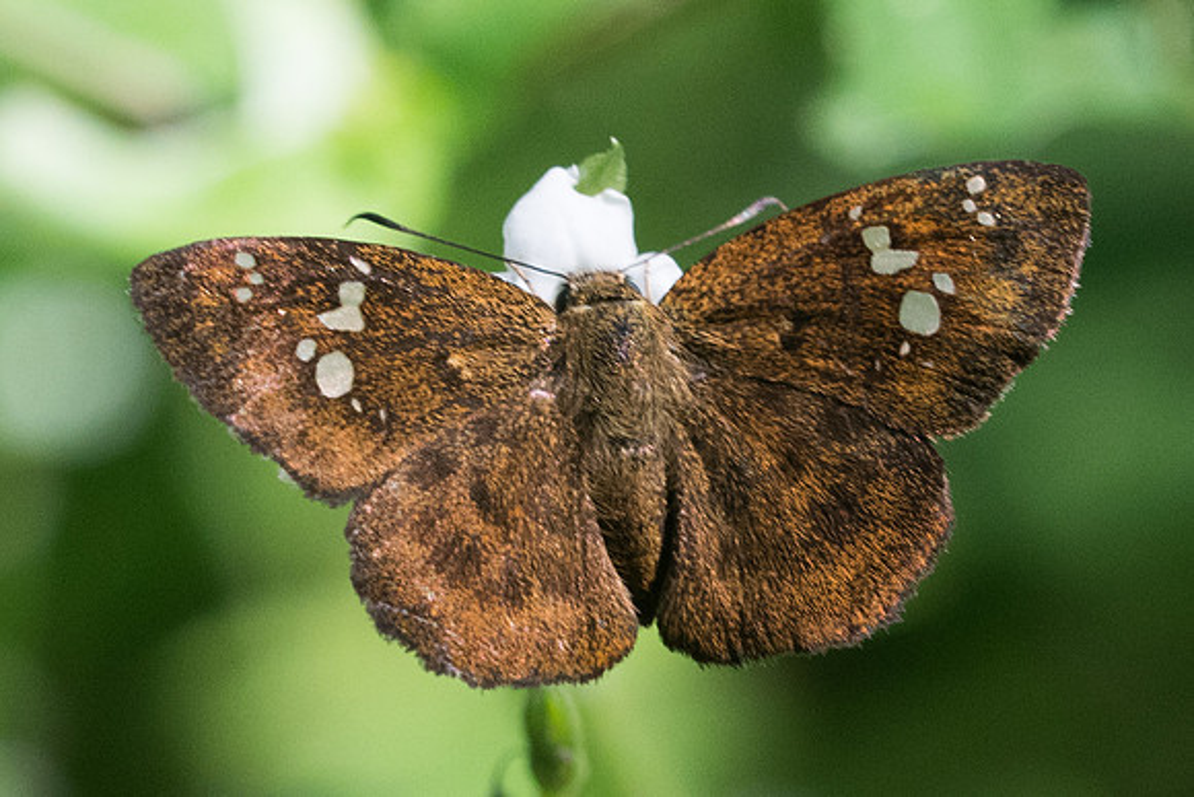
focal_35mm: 732
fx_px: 24272
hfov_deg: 2.8
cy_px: 620
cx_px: 306
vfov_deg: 1.9
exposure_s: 1/250
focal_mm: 150
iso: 1000
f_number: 9
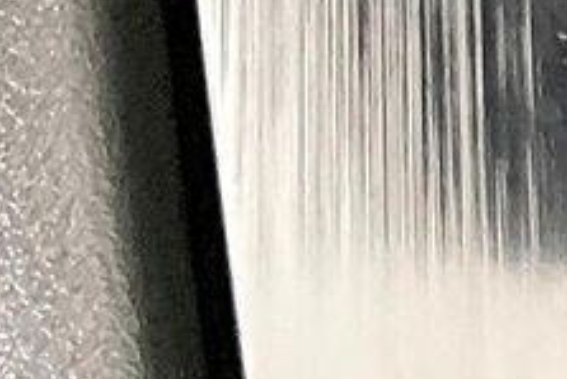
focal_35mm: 216
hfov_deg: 8.0
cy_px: 1150
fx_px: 3404
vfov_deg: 5.9
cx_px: 1798
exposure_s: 1/30
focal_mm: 3
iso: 500
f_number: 1.8
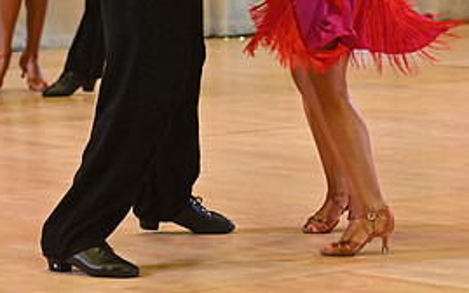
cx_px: 285
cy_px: -84
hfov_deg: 8.7
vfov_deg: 5.4
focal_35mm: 242
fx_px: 3093
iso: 4000
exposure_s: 1/400
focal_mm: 110
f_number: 6.3
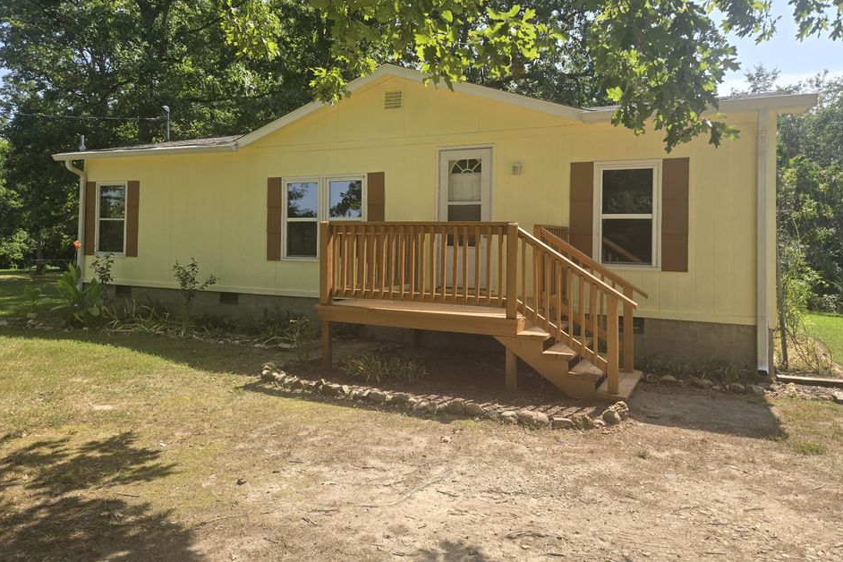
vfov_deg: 49.3
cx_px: 418
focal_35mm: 26
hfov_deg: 69.4
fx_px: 609
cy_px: 227
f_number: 1.8
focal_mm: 5.4
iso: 25
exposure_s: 1/1070
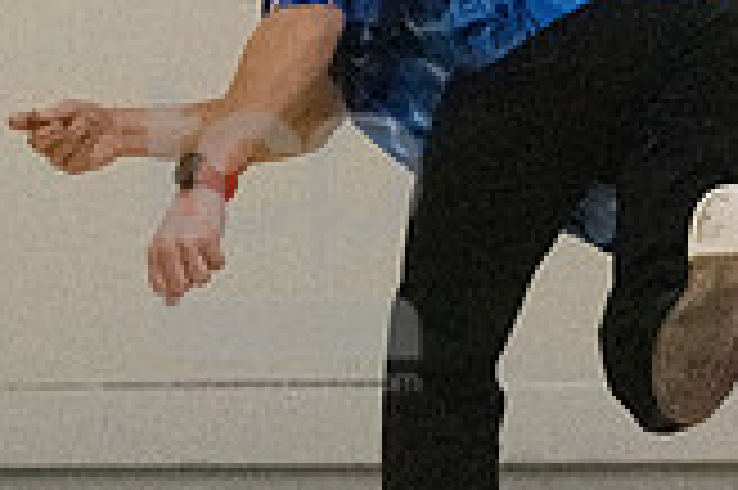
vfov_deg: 2.2
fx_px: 12636
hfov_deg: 3.3
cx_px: 284
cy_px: 238
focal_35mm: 617
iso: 10000
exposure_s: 1/1250
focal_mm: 116
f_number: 4
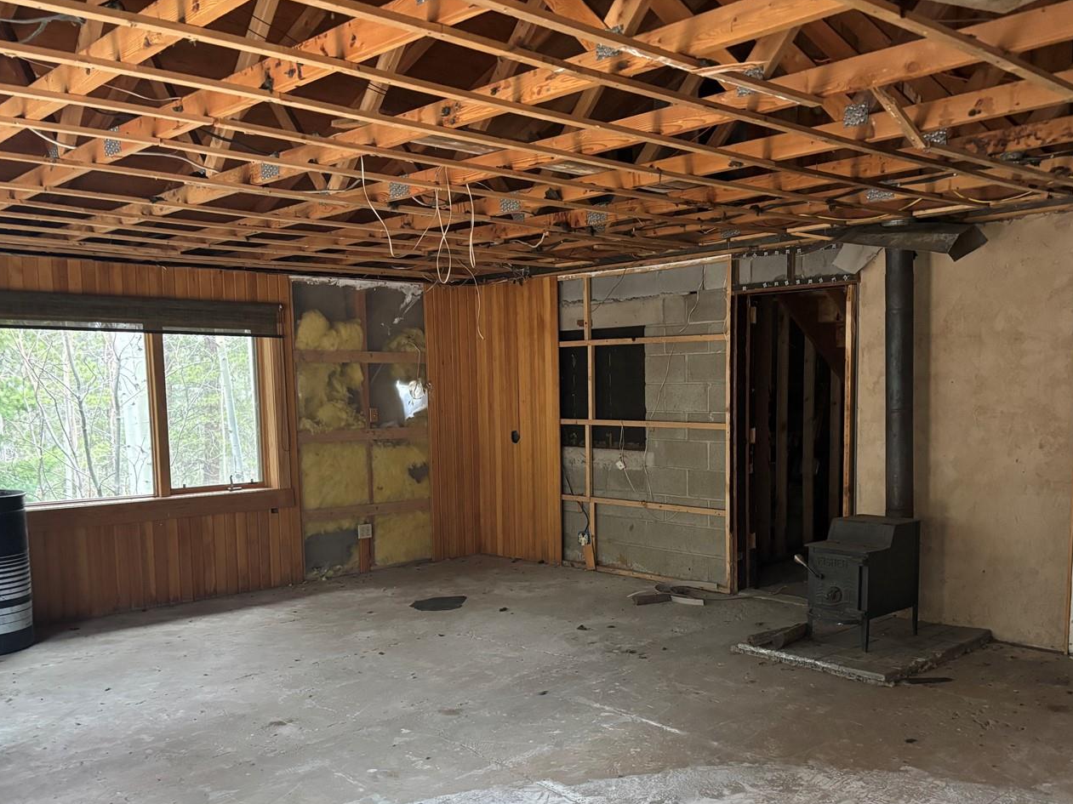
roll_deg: -0.1
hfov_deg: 55.1
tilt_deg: -6.3
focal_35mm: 33
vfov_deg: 42.6
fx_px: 1023
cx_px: 619
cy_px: 505
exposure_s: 1/40
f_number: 1.6
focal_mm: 5.96
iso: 640
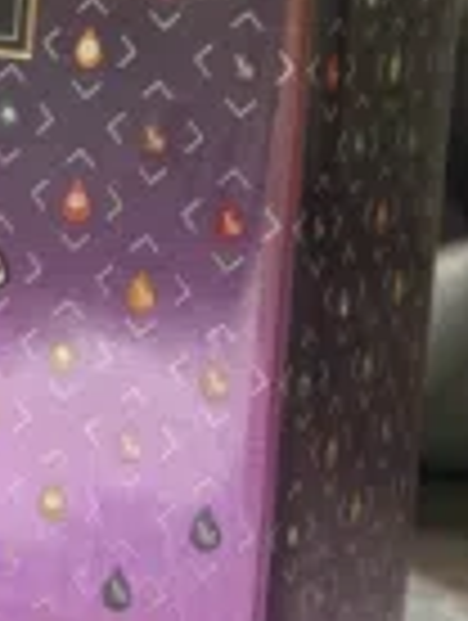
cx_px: -68
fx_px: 2498
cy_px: 126
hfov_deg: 10.6
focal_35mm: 139
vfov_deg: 14.1
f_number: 1.78
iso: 250
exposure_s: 1/51
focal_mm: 6.76
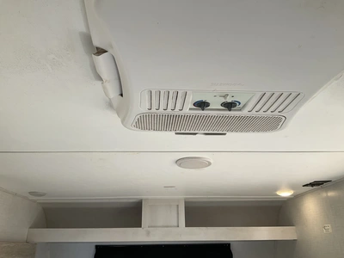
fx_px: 288
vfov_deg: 48.2
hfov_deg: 61.7
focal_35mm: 29
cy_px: 129
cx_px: 172
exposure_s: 1/122
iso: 25
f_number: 1.8
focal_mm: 3
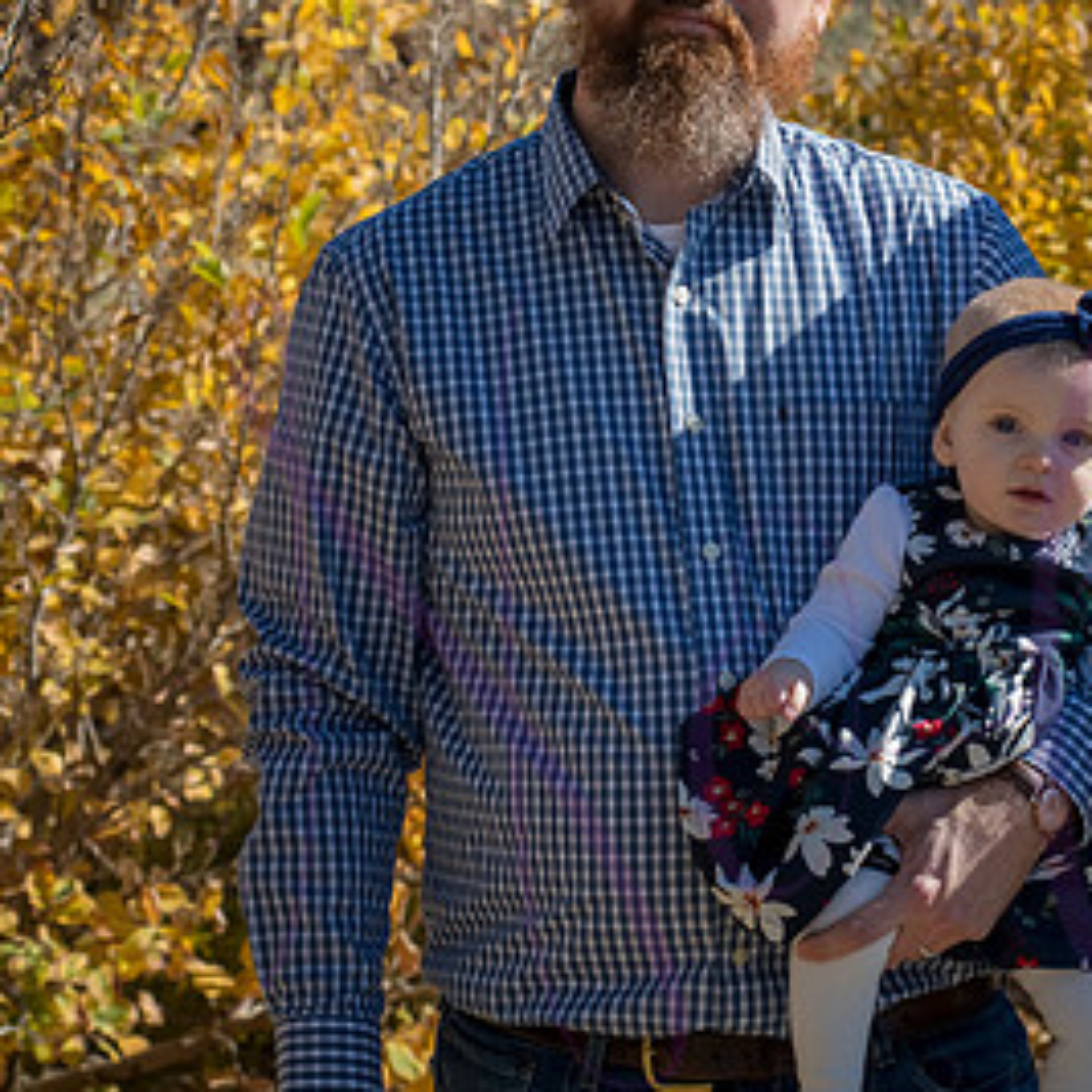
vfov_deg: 11.8
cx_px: 916
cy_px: 350
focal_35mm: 148
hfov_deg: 11.7
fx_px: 5282
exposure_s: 1/640
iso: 400
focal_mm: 80
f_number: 8
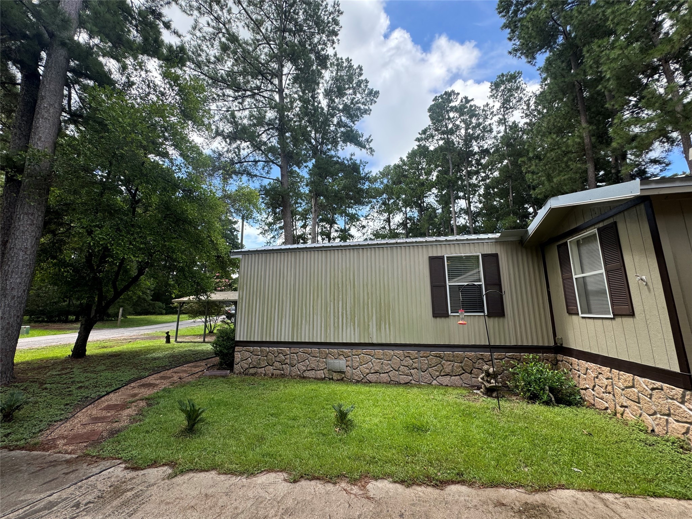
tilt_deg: +10.0
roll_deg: -0.7
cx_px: 346
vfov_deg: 85.7
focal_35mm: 14
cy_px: 260
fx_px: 280
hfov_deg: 102.1
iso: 40
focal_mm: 2.22
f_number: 2.2
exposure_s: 1/433
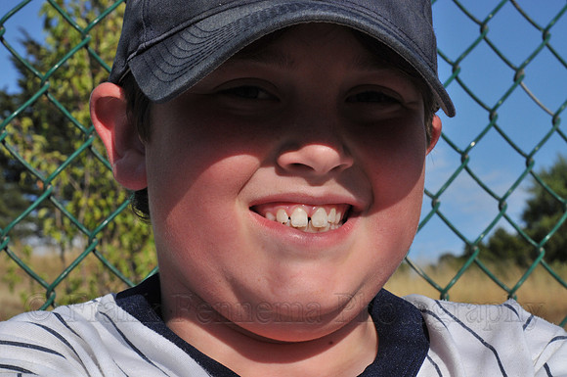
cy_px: 188
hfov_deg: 27.0
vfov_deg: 18.1
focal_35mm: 75
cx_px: 284
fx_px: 1180
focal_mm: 50
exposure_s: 1/500
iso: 400
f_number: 16
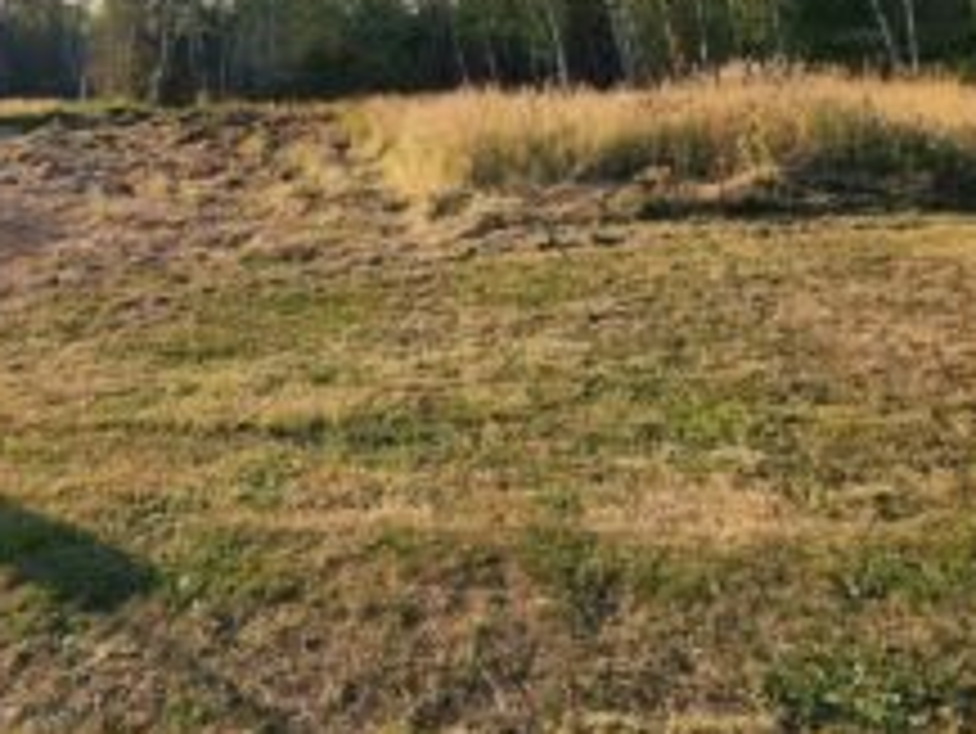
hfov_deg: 71.2
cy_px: 68
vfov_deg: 50.2
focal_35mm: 24
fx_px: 677
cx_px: 418
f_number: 2.2
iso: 50
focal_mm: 2.2
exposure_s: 1/2094
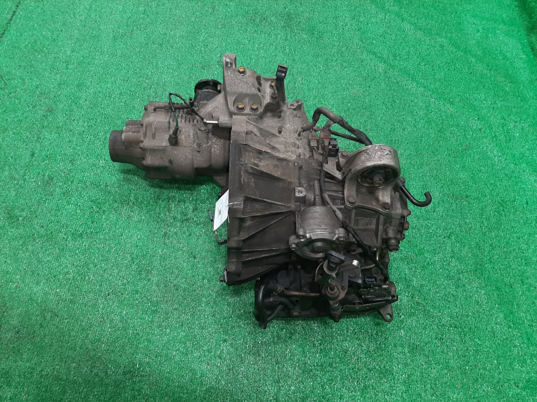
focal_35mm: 26
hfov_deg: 67.3
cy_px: 201
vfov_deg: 53.1
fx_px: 403
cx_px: 268
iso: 127
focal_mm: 3.93
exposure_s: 1/50
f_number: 1.7
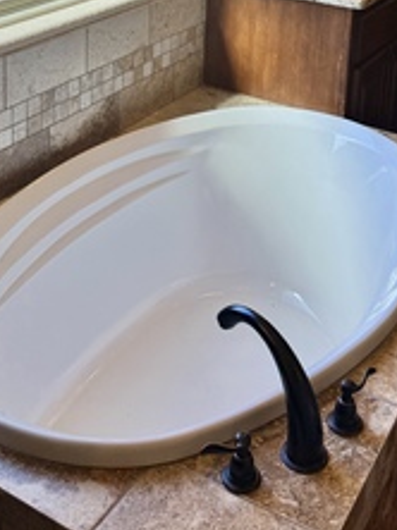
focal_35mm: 52
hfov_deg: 27.9
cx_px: 242
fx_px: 797
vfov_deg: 33.2
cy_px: -19
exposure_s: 1/399
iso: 80
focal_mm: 6.76
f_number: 1.78
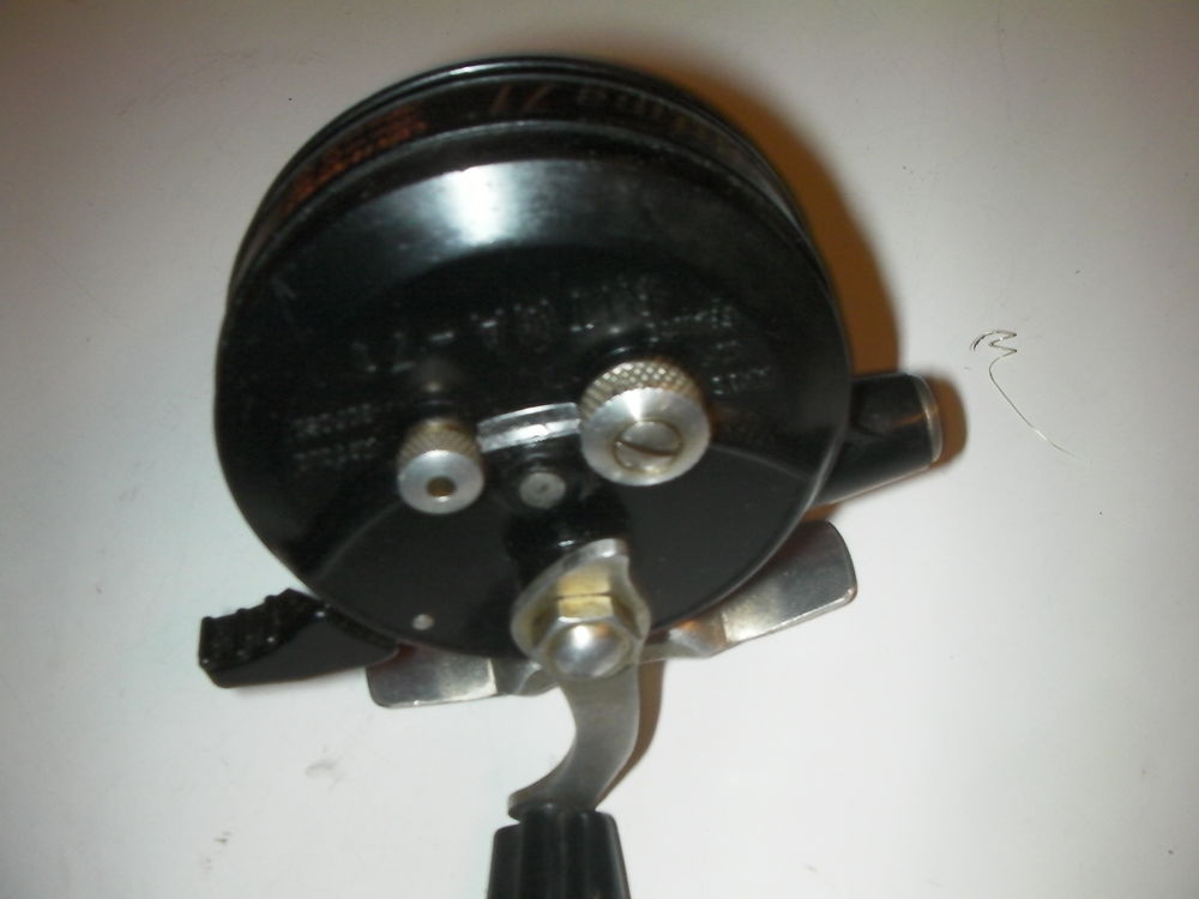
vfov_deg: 37.7
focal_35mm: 38
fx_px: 1316
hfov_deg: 49.0
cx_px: 600
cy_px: 450
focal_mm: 6.3
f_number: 5.6
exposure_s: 1/30
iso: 200
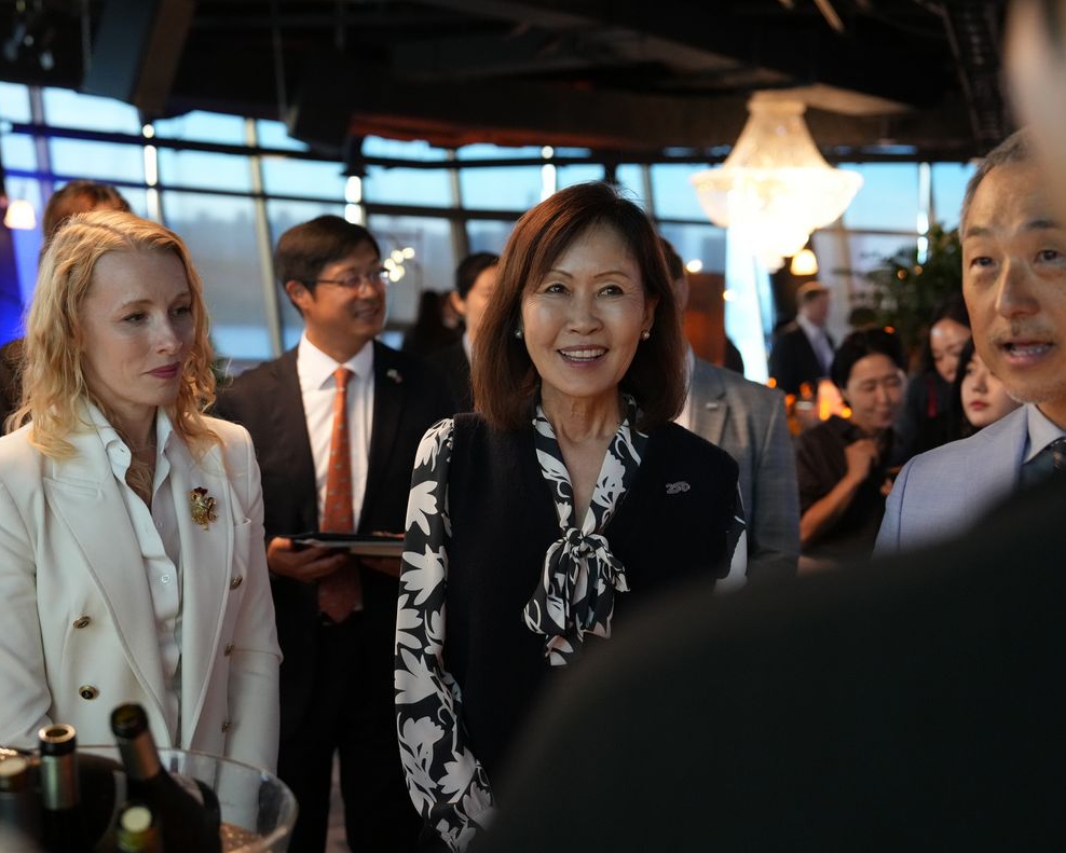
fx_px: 1546
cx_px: 467
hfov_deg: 38.0
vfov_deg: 30.9
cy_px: 430
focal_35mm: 49
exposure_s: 1/200
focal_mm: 43
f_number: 3.2
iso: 5000
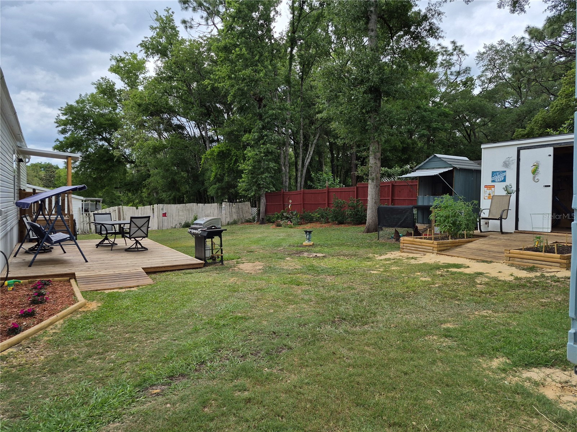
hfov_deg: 73.9
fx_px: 383
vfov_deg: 58.9
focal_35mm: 23
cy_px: 216
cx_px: 288
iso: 80
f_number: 1.8
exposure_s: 1/3760
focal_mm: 5.4
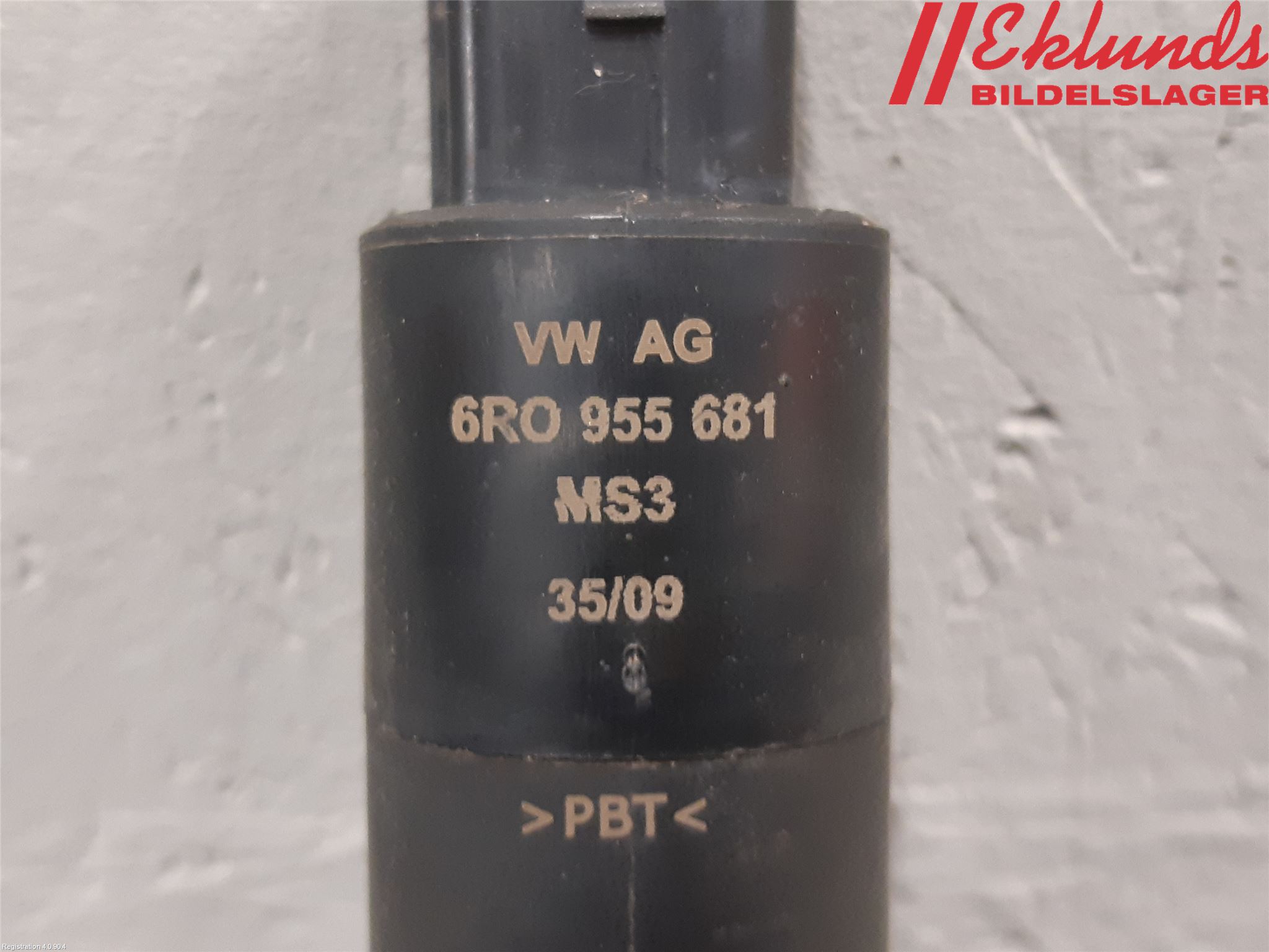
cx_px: 634
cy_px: 476
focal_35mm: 26
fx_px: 953
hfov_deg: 67.3
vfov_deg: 53.1
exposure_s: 1/33
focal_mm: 3.93
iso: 250
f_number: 1.7
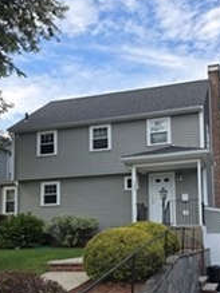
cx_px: 140
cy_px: 204
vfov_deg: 43.9
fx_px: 356
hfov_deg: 34.1
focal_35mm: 42
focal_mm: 6.3
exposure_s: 1/2222
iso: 80
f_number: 1.7
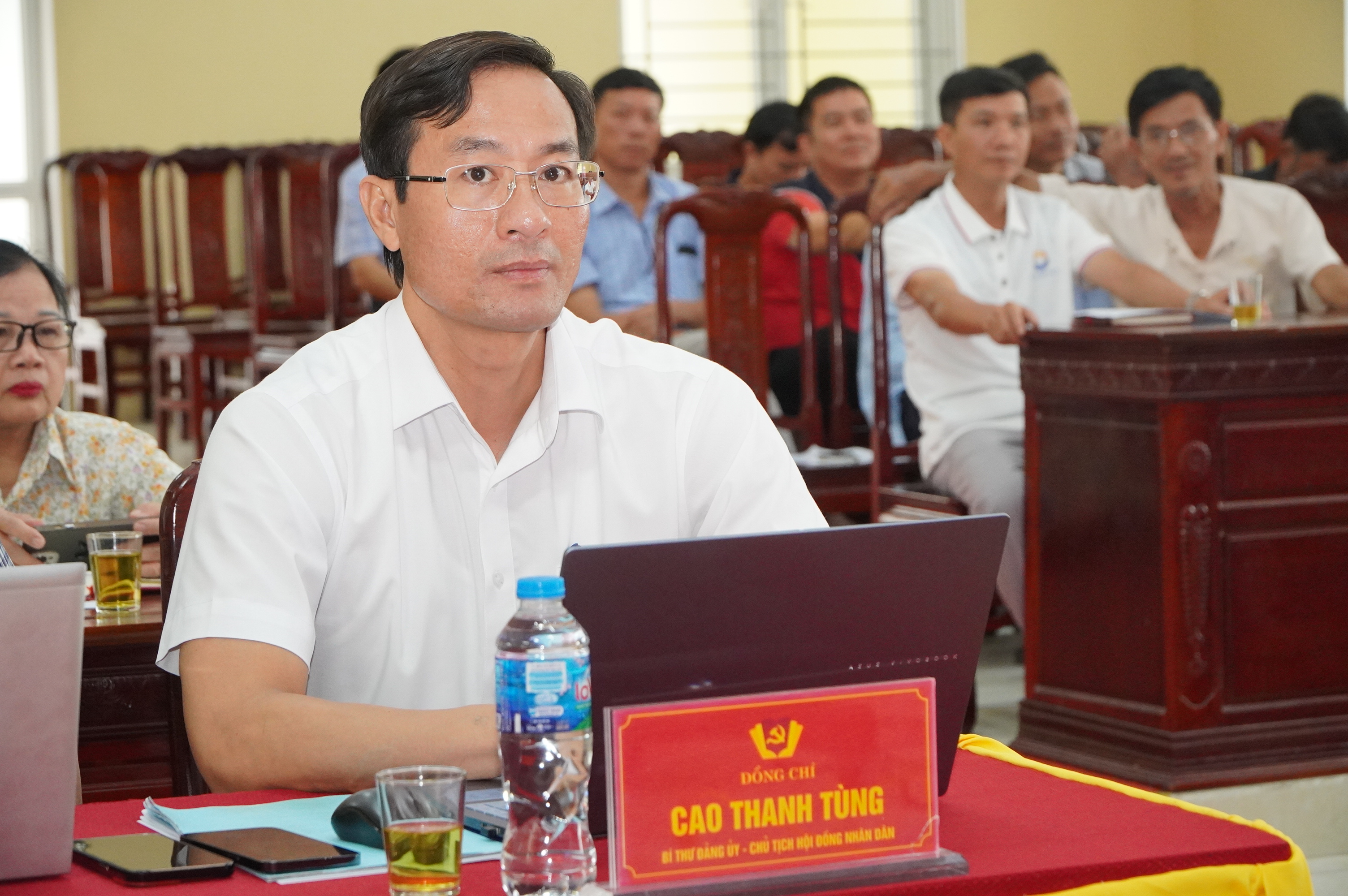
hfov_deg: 20.6
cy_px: 448
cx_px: 674
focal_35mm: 99
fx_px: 3704
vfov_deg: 13.8
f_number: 5.6
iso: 3200
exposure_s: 1/125
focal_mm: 66
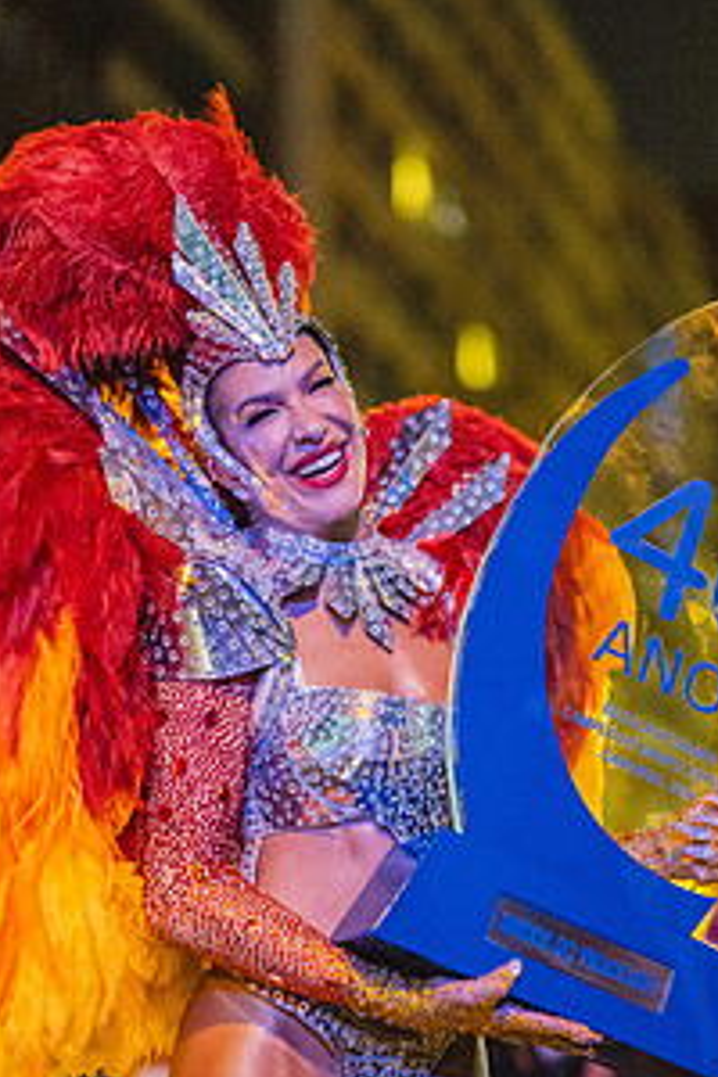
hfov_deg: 18.2
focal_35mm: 75
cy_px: 657
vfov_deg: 26.9
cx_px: 381
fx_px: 2244
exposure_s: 1/250
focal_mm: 50
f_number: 1.2
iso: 6400
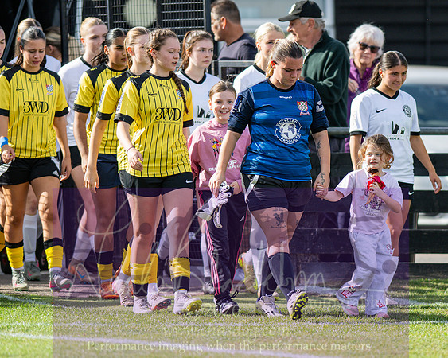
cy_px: 197
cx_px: 295
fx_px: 7378
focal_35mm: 557
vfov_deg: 2.8
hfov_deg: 3.5
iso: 200
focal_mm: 300
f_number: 2.8
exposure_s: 1/2000
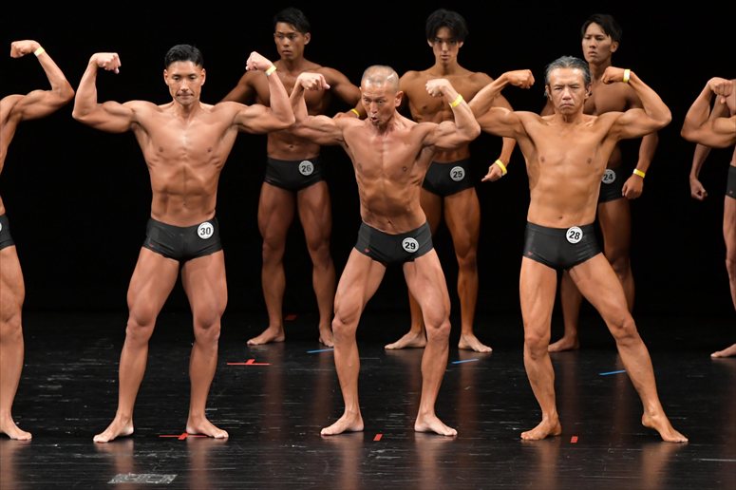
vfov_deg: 5.4
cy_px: 245
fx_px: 5211
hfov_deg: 8.1
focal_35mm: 255
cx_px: 368
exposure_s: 1/400
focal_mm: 170
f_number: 5.6
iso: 3200
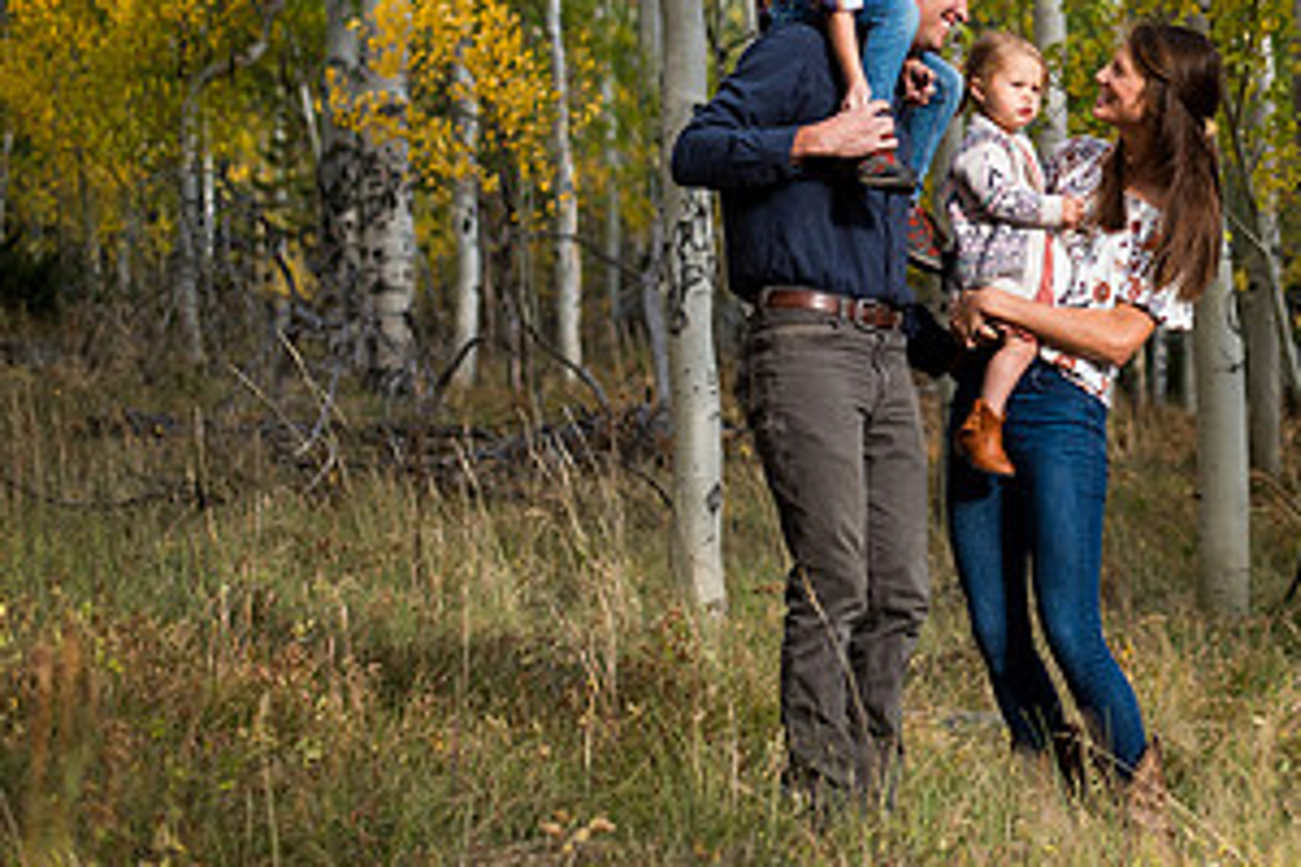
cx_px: 1327
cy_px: 1
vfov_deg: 12.6
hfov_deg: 18.6
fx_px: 3867
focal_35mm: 107
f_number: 2.2
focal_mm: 50
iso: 200
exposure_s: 1/2500
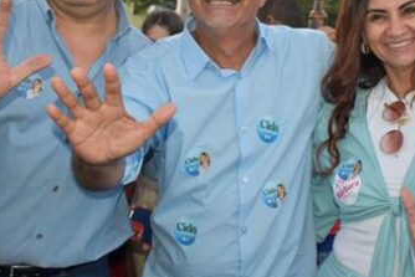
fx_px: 749
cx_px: 227
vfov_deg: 20.8
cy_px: 70
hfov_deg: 31.0
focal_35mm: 65
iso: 800
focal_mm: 23
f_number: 4.5
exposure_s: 1/80
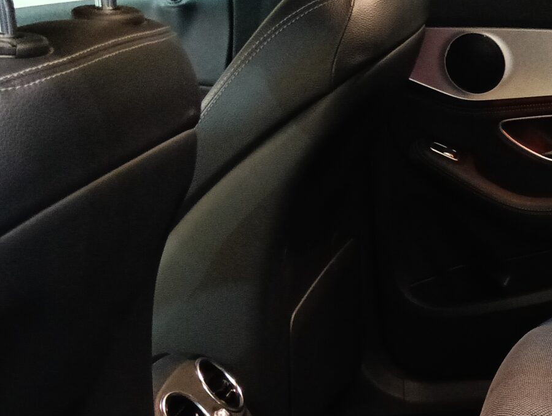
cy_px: 444
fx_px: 1230
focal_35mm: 77
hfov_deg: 22.7
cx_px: 708
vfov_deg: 18.5
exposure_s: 1/14.3
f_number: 16
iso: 1250
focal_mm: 3.98
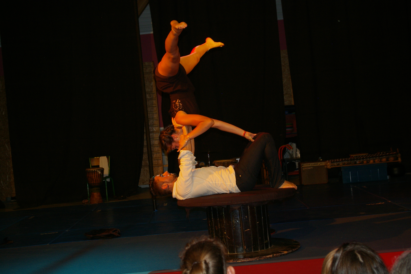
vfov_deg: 22.6
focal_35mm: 60
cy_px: 137
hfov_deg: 33.4
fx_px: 684
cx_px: 206
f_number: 4.5
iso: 400
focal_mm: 40
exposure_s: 1/60
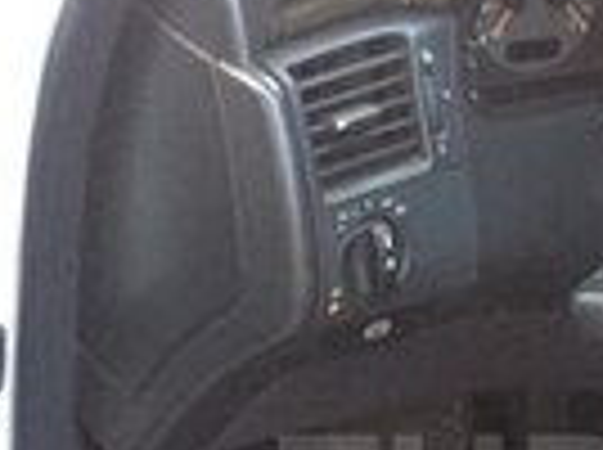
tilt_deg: -31.0
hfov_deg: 13.4
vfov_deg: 10.2
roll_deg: -9.8
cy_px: 502
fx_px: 2487
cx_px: 738
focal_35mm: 143
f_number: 2.2
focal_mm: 4.15
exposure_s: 1/33
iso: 200
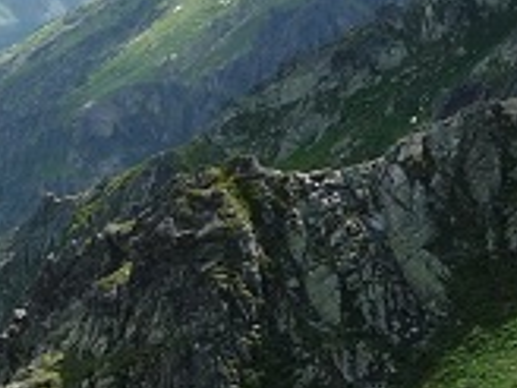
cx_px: -104
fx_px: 2345
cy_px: 87
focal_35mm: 157
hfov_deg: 12.3
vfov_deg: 9.4
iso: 100
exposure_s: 1/400
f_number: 4.5
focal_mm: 5.2
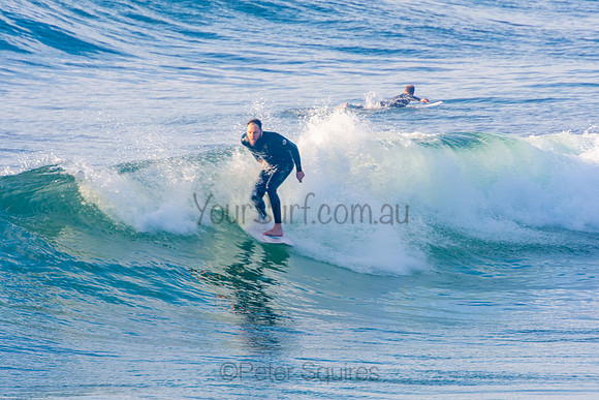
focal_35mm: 621
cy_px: 200
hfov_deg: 3.3
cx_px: 300
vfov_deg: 2.2
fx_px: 10340
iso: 100
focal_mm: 400
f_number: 9
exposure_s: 1/200
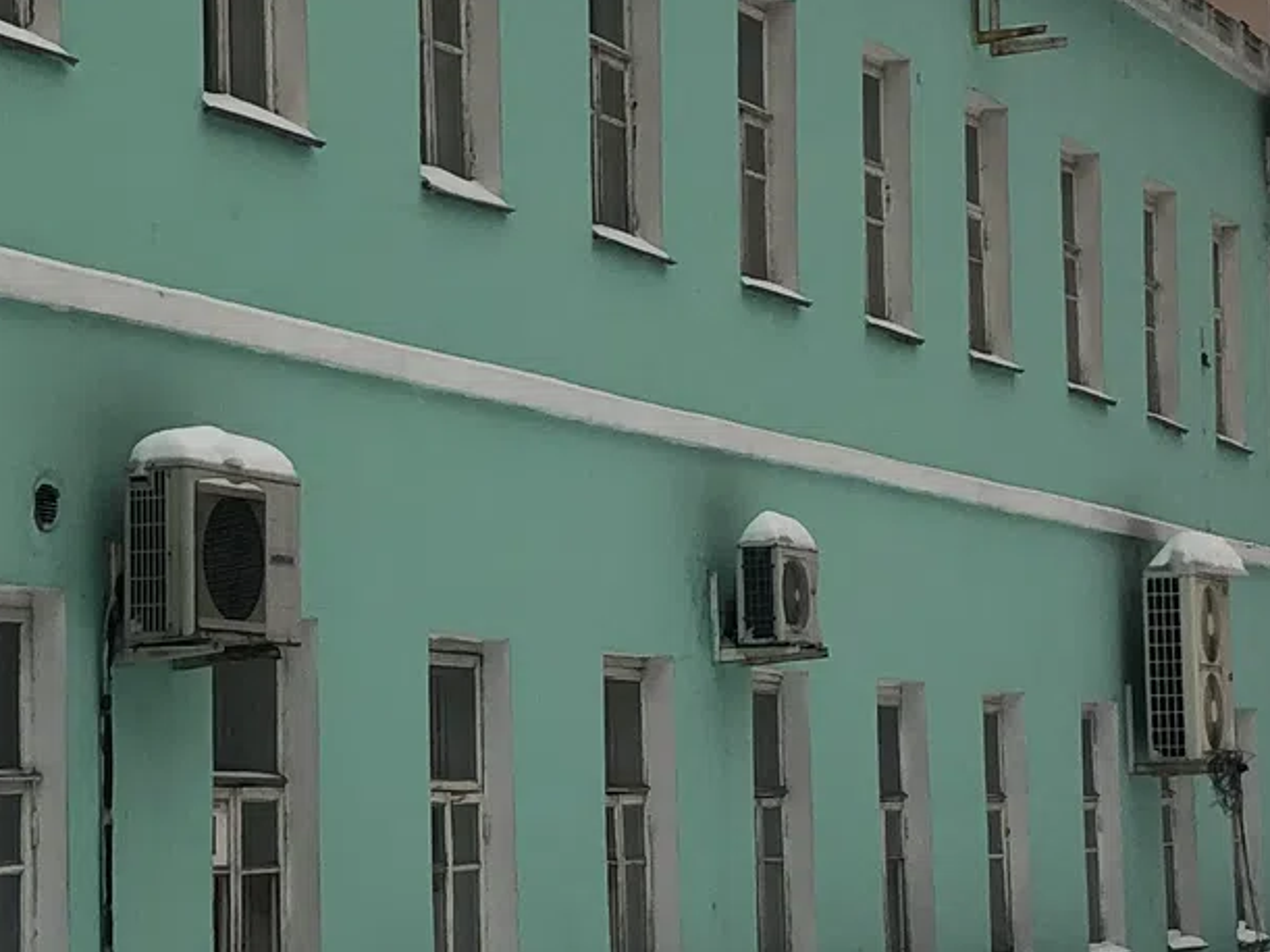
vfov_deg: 13.5
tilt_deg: +6.5
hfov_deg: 17.8
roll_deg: +0.6
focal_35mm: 110
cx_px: 426
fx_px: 4035
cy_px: 395
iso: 20
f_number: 1.8
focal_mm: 4
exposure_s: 1/165
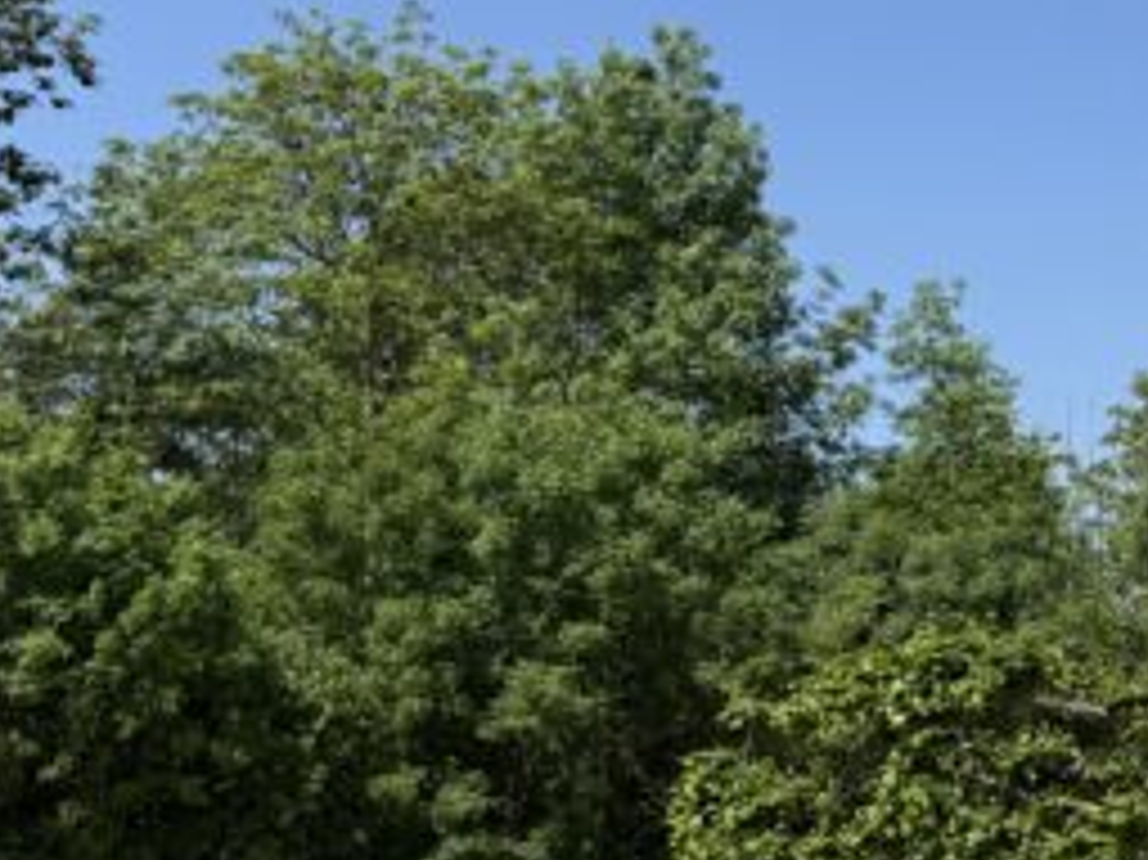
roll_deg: -0.4
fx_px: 2188
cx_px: 1382
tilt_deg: +10.8
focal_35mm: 66
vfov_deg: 22.2
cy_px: 425
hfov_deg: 26.2
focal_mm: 6.76
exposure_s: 1/4167
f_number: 1.78
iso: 80
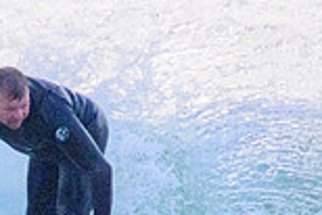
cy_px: 320
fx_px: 27010
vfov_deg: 0.5
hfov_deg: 0.7
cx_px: 6
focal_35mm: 3017
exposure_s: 1/2000
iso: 5000
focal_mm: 800
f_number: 11
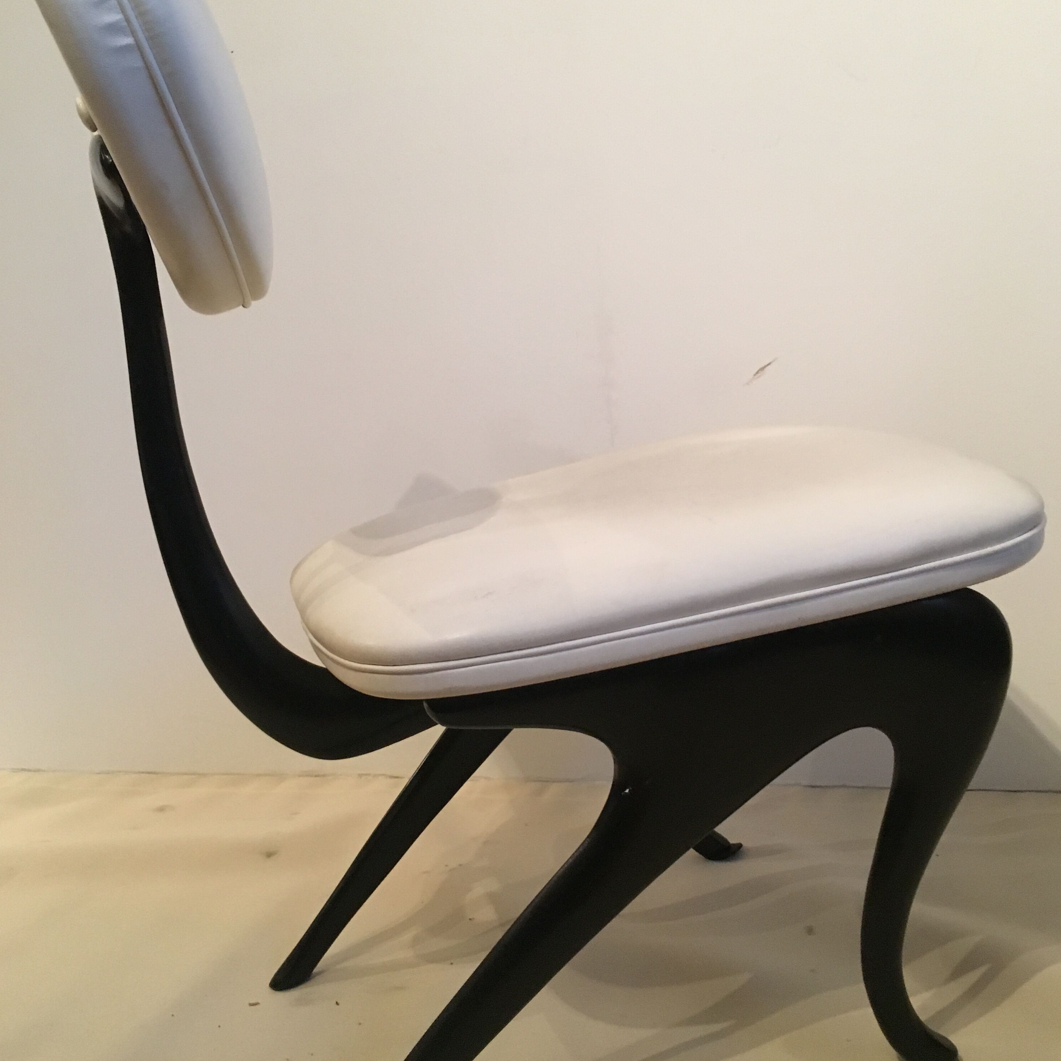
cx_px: 539
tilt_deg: -11.1
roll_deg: +5.5
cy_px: 567
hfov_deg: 47.2
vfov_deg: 47.2
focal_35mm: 35
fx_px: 1214
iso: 250
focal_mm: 4.15
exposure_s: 1/33
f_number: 2.2
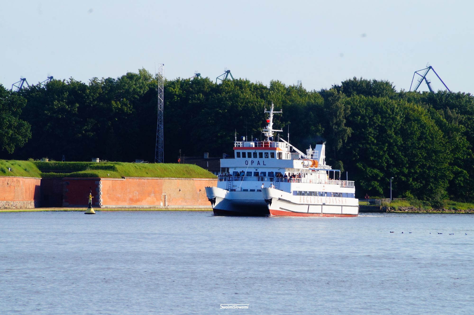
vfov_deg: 3.7
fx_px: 4934
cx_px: 237
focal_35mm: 375
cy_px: 158
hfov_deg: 5.5
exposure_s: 1/125
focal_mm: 250
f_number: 16
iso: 400
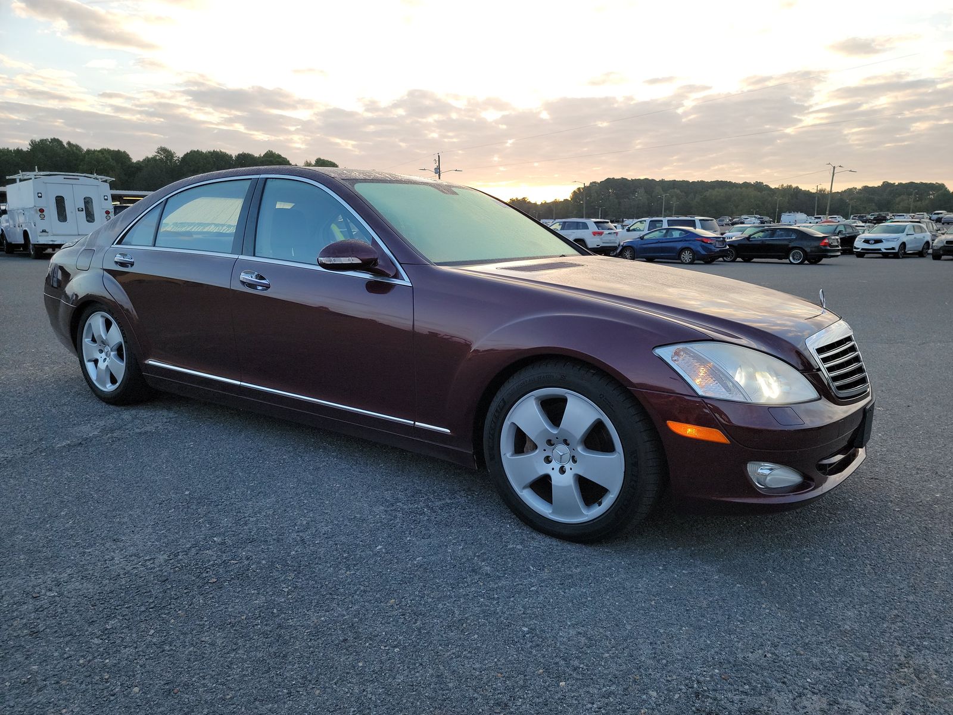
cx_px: 476
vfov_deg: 56.8
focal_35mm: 24
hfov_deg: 71.6
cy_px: 358
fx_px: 661
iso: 50
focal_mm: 6.7
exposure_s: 1/148
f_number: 1.8
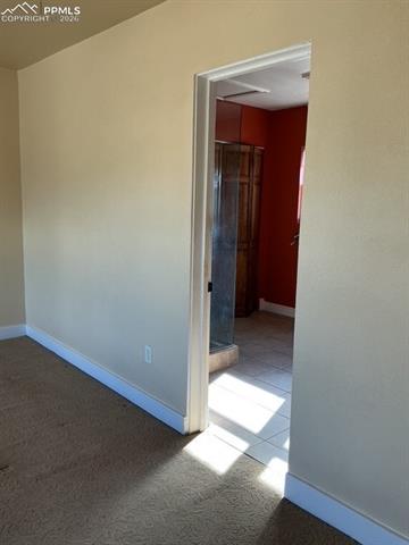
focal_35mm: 29
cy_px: 272
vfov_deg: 61.7
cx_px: 204
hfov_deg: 48.2
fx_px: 457
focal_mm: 3
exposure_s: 1/120
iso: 40
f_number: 1.8
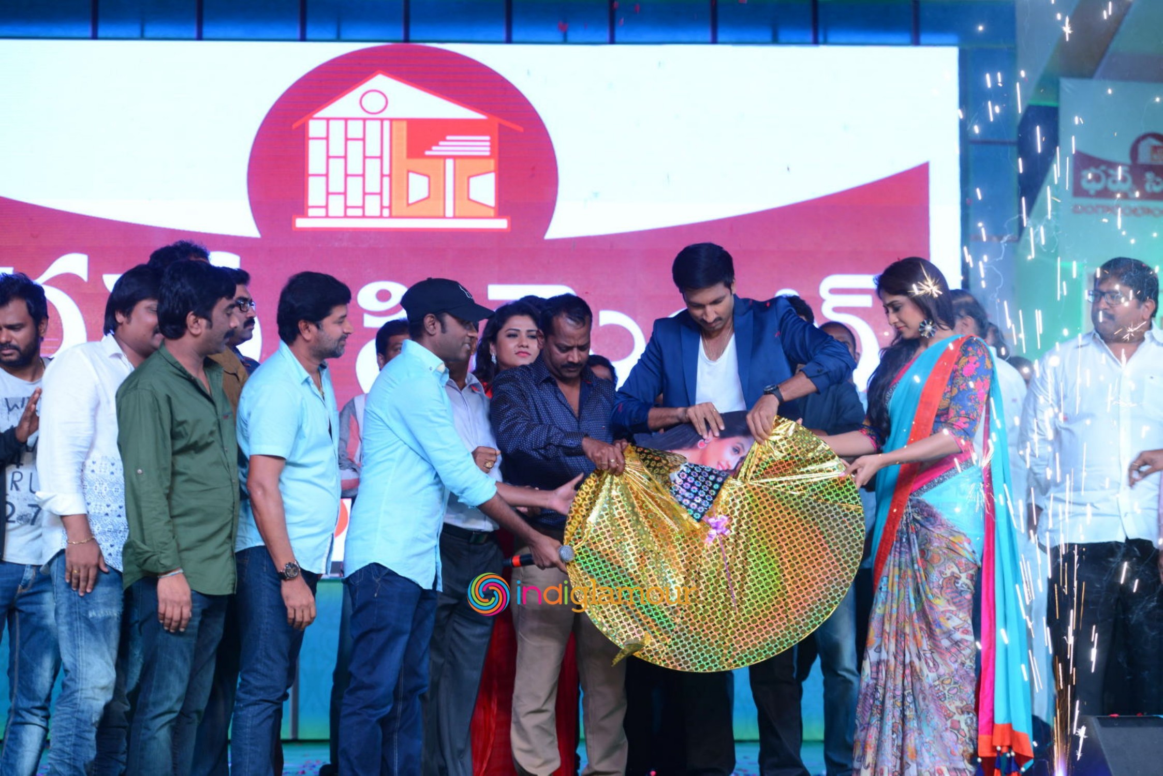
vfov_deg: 16.1
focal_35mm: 85
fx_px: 2747
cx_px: 582
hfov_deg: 23.9
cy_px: 388
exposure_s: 1/160
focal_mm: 85
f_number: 7.1
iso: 800
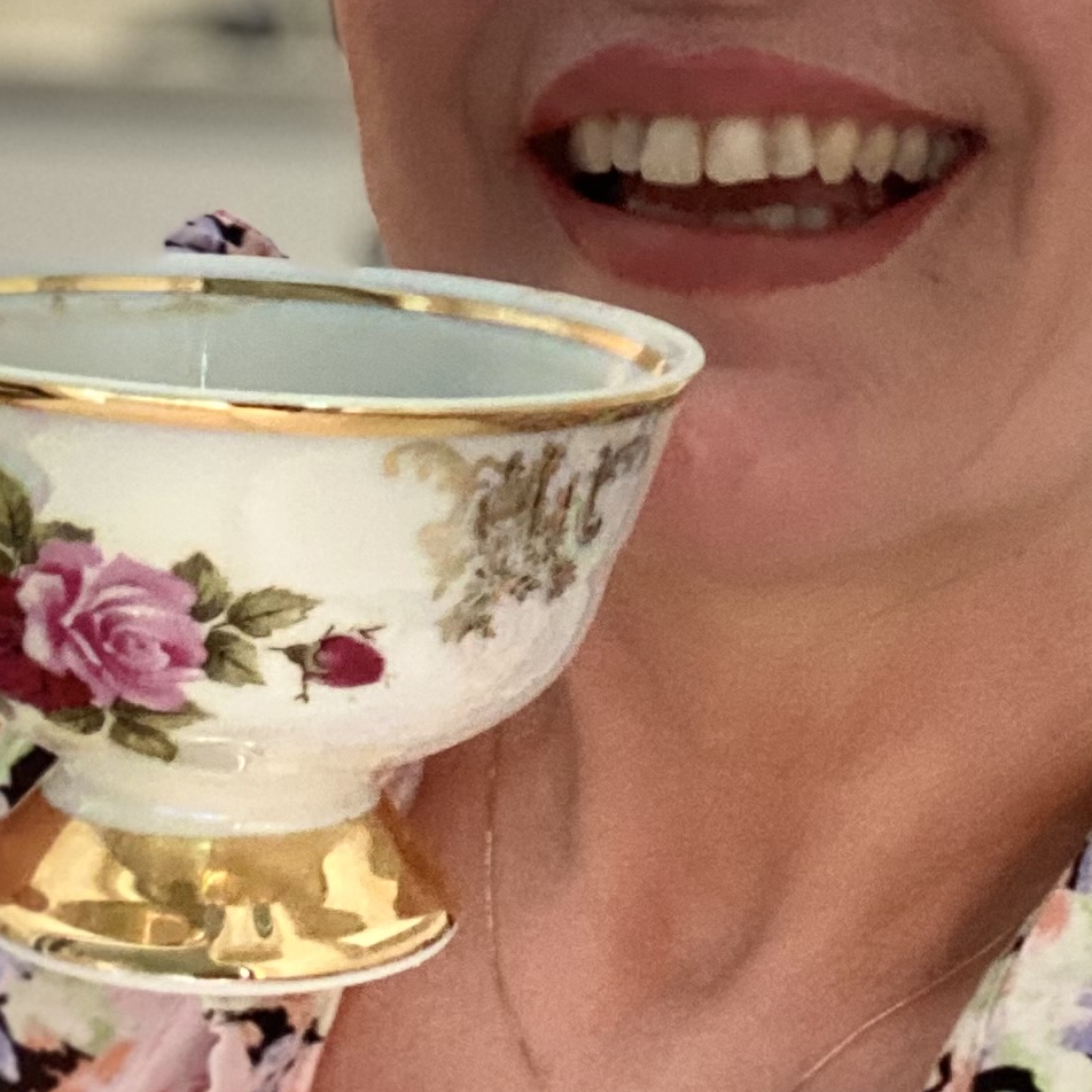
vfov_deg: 19.4
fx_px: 3069
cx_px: 404
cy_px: -77
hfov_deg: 20.1
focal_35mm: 86
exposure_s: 1/25
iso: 400
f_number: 2.2
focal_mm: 2.71
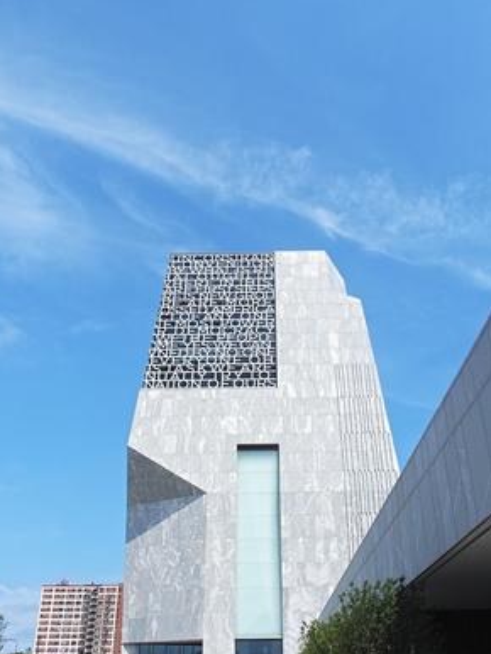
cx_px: 240
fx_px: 548
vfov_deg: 61.6
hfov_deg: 48.3
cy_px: 334
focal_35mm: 29
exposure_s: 1/800
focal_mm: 6
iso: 100
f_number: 4.5
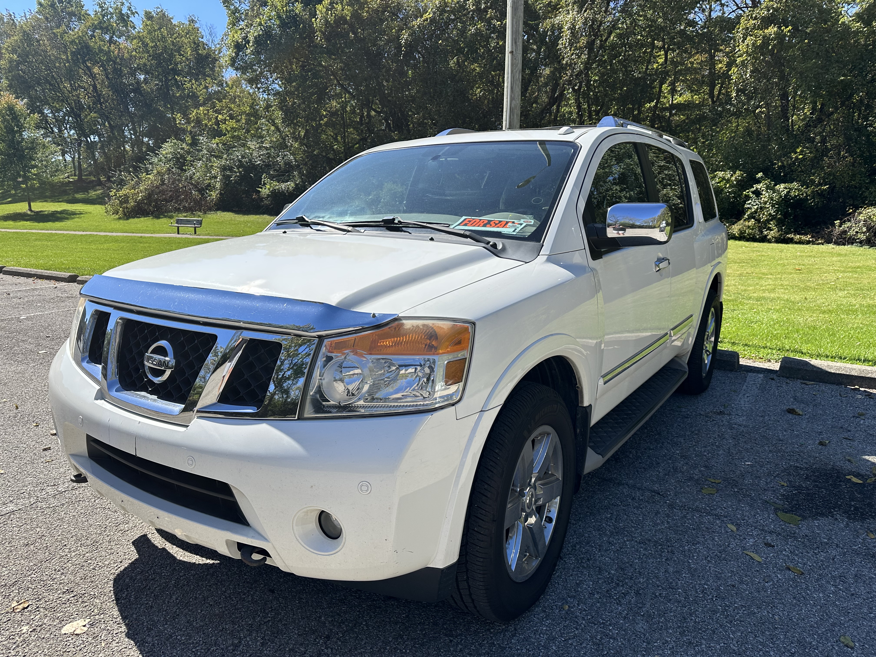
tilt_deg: -10.9
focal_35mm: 24
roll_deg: -2.0
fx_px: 607
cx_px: 438
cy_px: 328
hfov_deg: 71.6
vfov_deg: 56.8
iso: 80
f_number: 1.78
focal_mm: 6.86
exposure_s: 1/3247
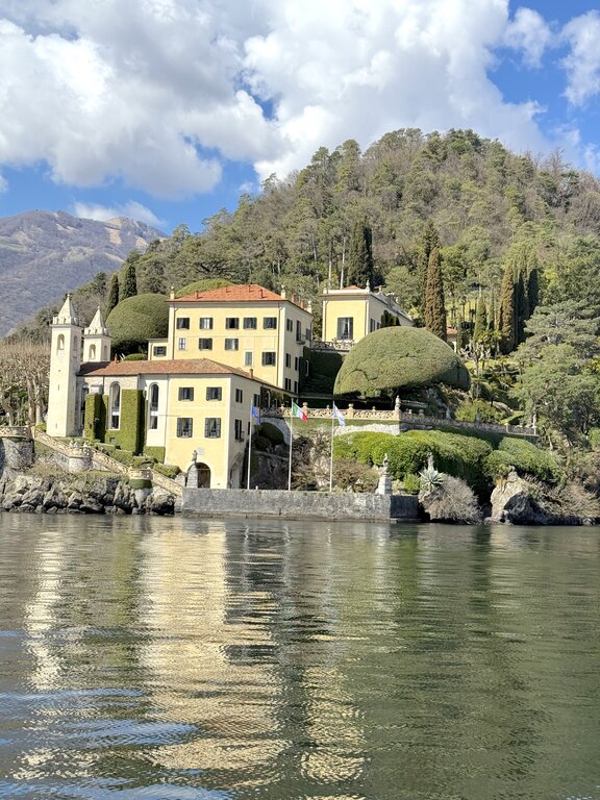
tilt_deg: +4.5
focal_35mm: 48
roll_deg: -2.3
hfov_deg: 30.3
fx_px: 1109
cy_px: 400
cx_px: 300
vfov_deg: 39.7
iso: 64
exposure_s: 1/3534
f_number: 1.78
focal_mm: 6.76
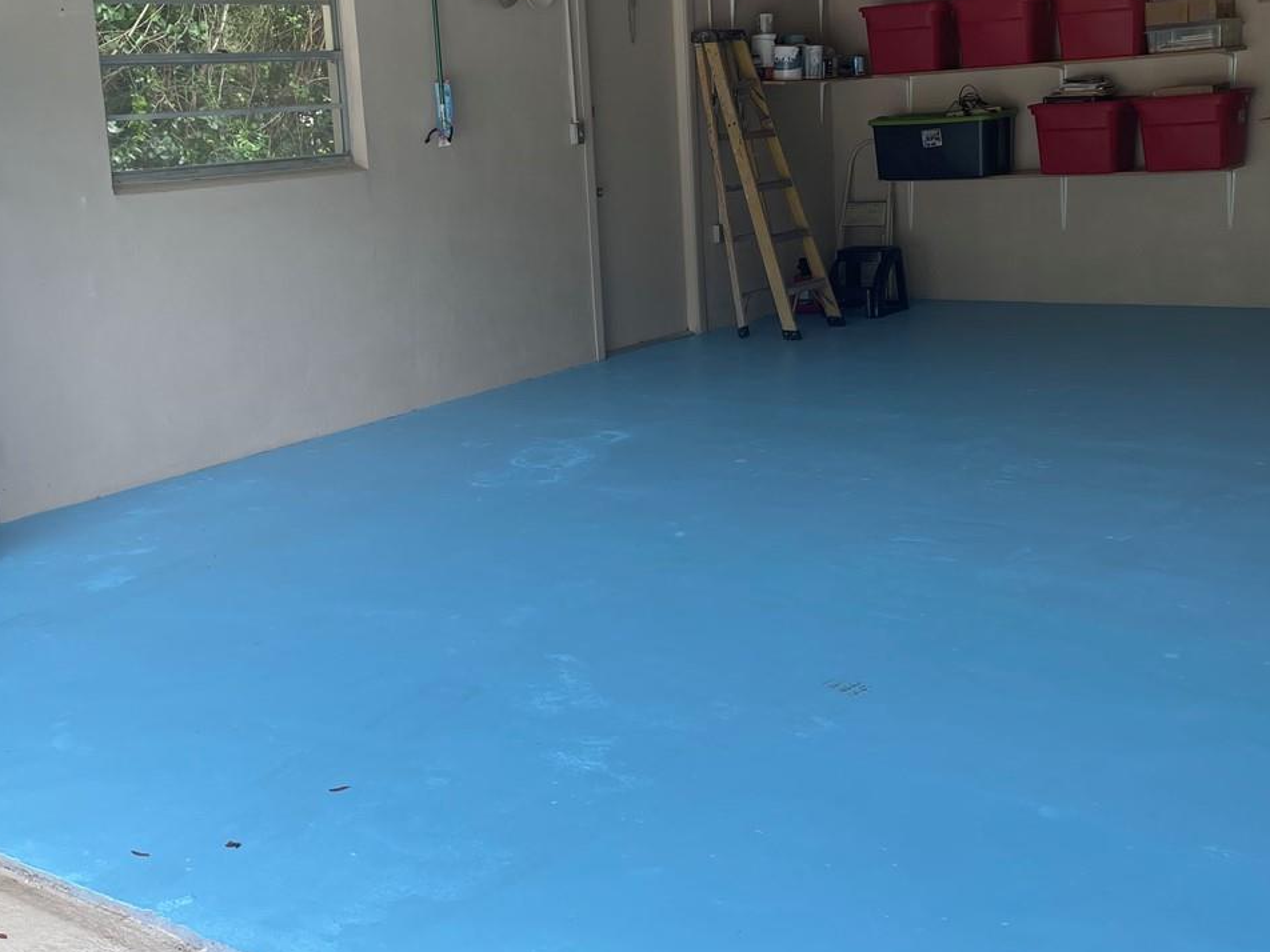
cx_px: 547
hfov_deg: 44.7
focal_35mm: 42
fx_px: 1541
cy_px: 352
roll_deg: +3.1
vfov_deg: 34.2
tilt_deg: -10.3
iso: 32
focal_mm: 5.1
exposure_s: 1/319
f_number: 1.6
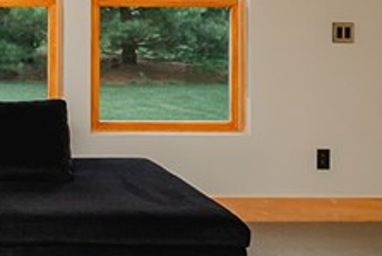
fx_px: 722
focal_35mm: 68
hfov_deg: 24.3
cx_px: -164
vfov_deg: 19.6
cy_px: 10
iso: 500
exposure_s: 1/200
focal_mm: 14
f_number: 2.8
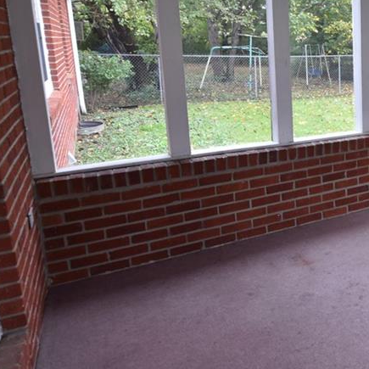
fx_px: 398
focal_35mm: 33
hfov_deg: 39.9
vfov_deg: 48.9
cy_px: 122
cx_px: 411
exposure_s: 1/60
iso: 400
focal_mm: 11
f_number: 4
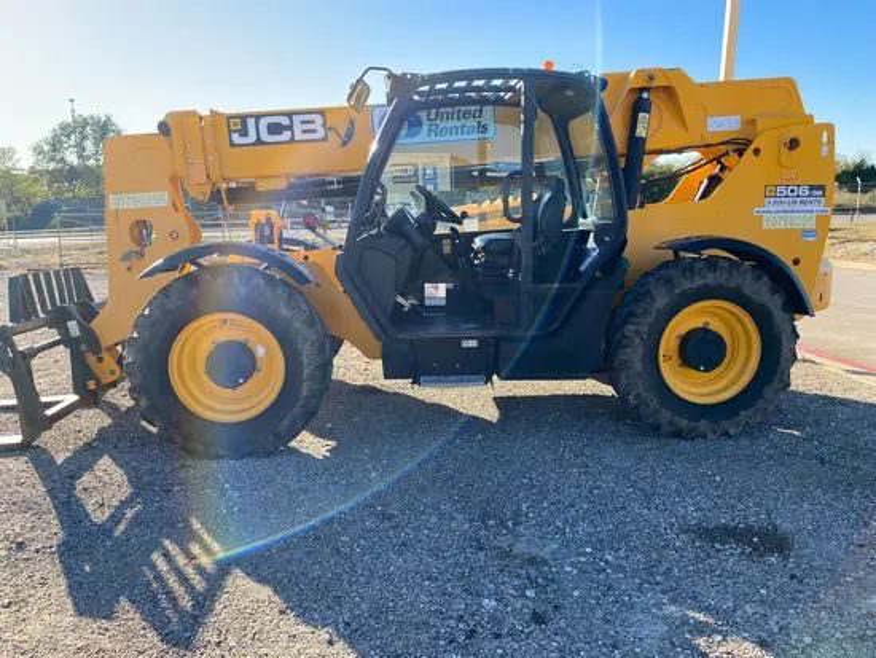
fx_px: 658
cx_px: 438
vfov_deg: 53.1
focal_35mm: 26
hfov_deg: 67.3
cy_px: 329
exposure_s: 1/747
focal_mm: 4.25
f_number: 1.8
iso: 32
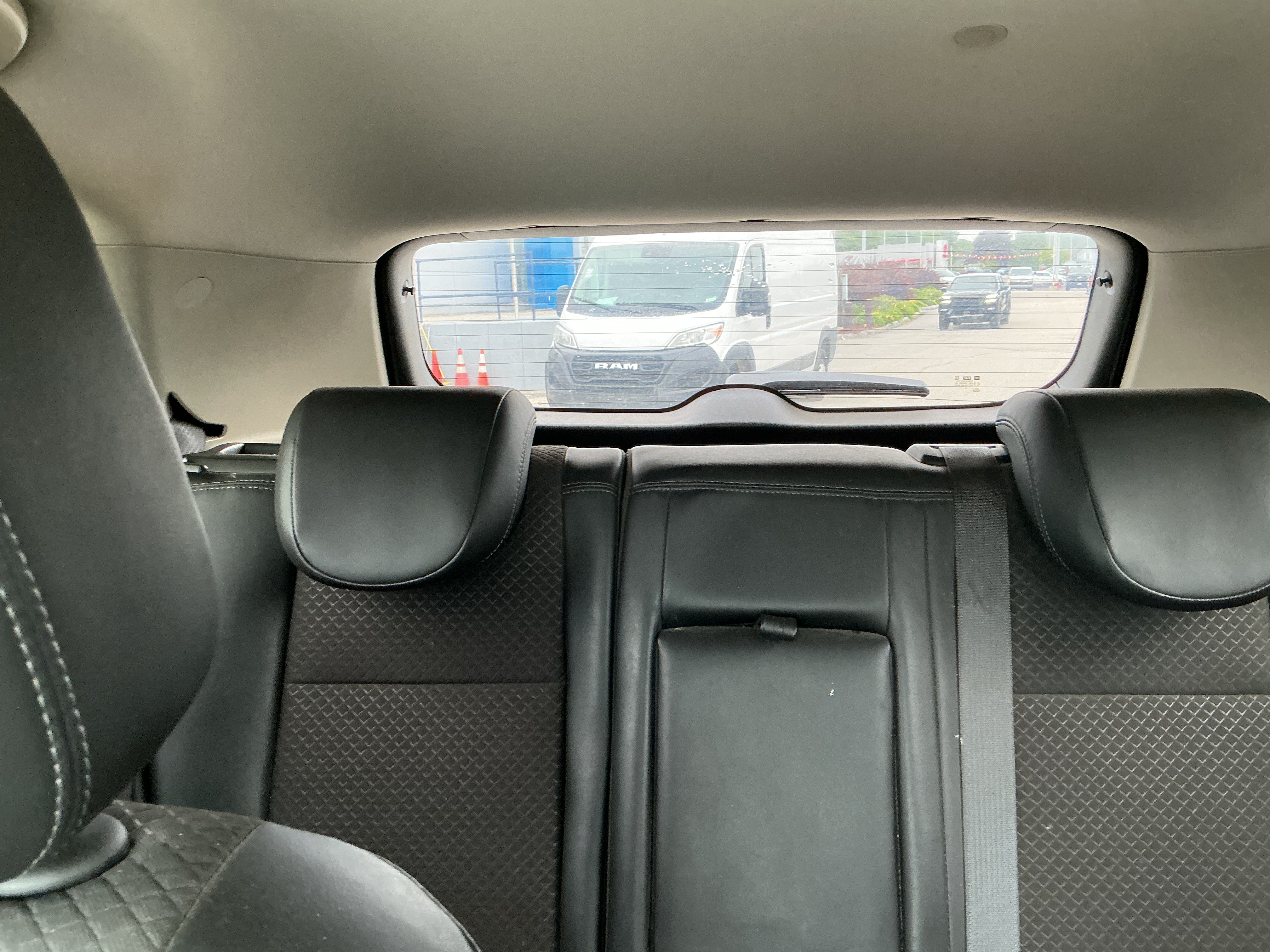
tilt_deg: -9.6
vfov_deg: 48.2
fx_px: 1064
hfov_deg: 61.7
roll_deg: +3.9
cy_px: 476
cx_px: 635
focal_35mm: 29
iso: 100
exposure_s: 1/60
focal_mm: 3
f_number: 1.8
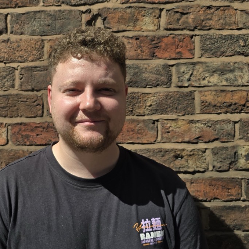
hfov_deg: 45.0
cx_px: 72
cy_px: 112
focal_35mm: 36
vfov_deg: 46.0
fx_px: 293
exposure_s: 1/978
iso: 12
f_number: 1.7
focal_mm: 6.3
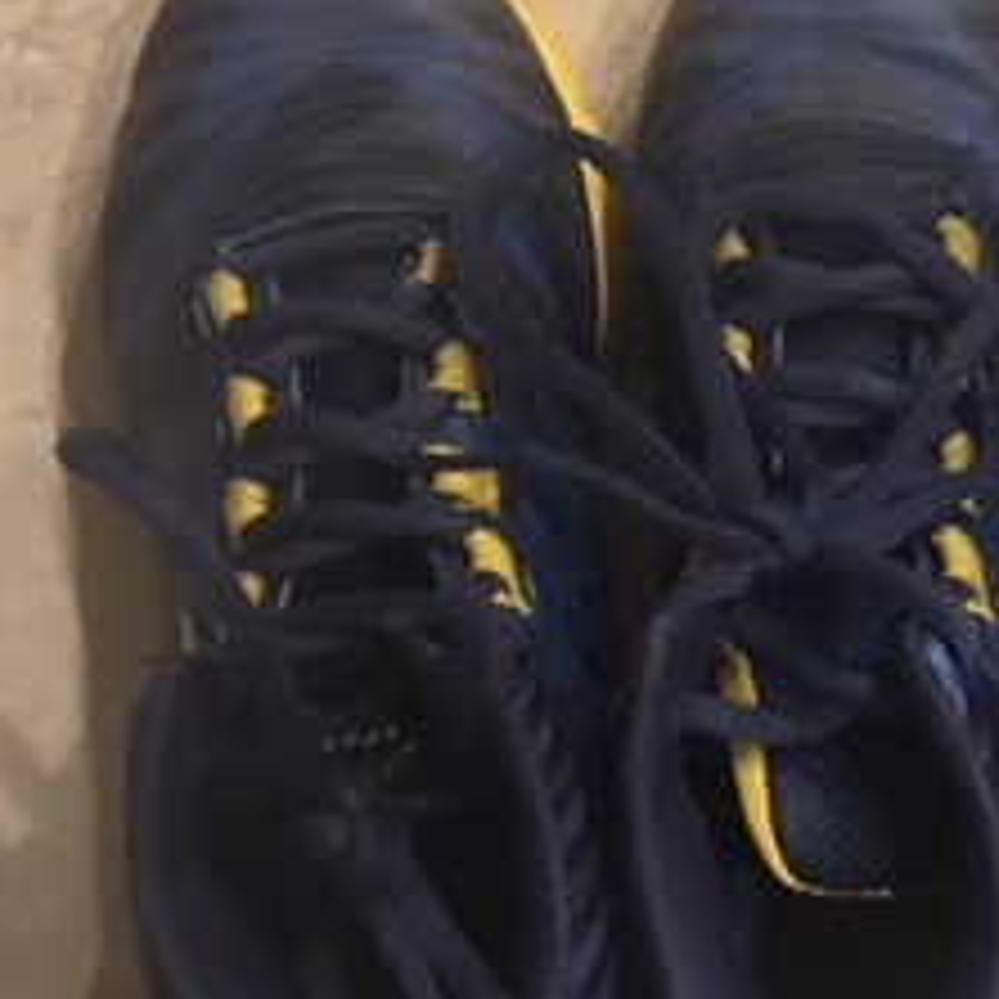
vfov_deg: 23.3
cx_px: 1148
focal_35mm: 74
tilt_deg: -79.5
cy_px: 428
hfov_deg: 21.9
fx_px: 2416
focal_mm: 4.15
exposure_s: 1/15
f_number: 2.2
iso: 320
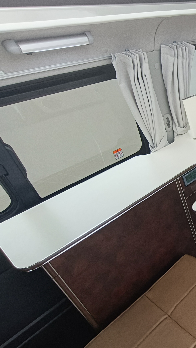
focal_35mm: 27
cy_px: 163
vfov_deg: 69.8
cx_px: 262
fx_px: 249
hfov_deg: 31.5
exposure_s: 1/100
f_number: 2.2
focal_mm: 1.68
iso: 125
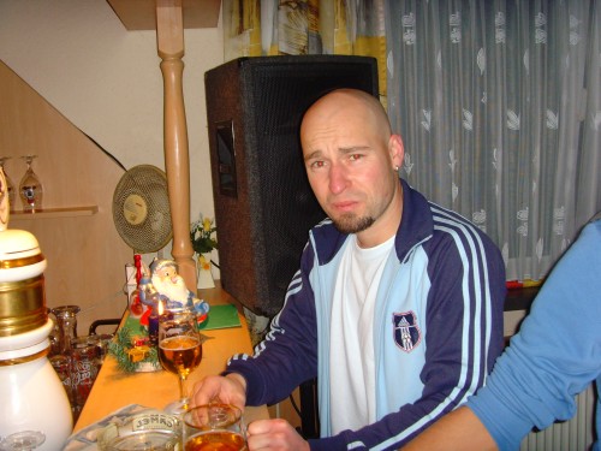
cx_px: 300
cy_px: 226
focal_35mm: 39
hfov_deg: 47.9
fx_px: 677
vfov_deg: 36.8
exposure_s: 1/45
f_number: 3.5
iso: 200
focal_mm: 6.6
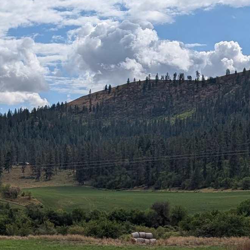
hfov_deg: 16.6
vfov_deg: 17.5
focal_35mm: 99
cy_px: 193
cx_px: -76
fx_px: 809
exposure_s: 1/2604
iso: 22
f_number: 1.68
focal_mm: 6.9
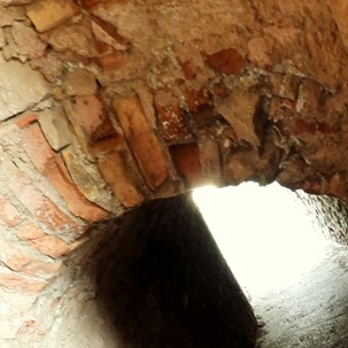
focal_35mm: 56
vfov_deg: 26.5
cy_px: 438
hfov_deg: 29.4
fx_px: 637
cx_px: 310
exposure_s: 1/13
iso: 400
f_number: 2.8
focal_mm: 4.3
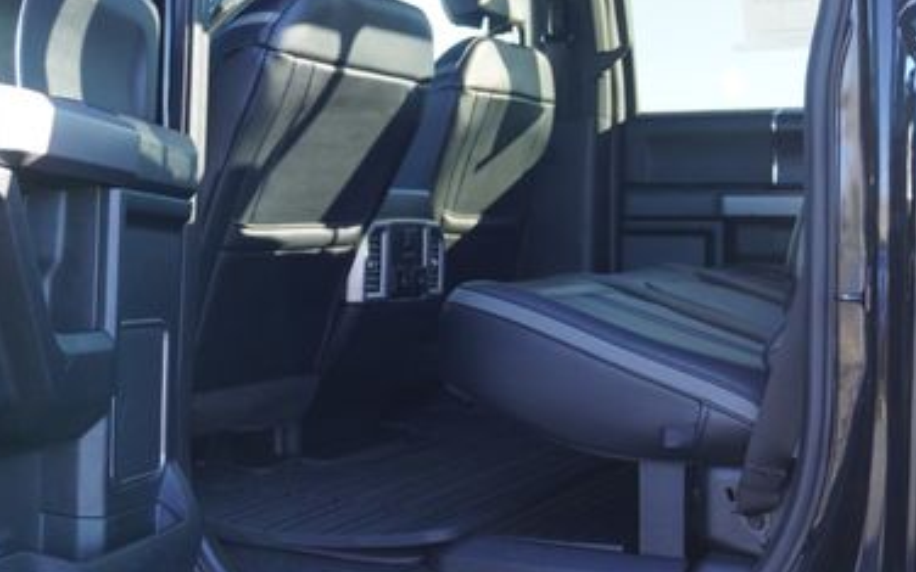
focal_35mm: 60
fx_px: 1495
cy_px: 161
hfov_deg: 34.0
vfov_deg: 21.5
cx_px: 361
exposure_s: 1/60
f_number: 4
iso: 160
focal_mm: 23
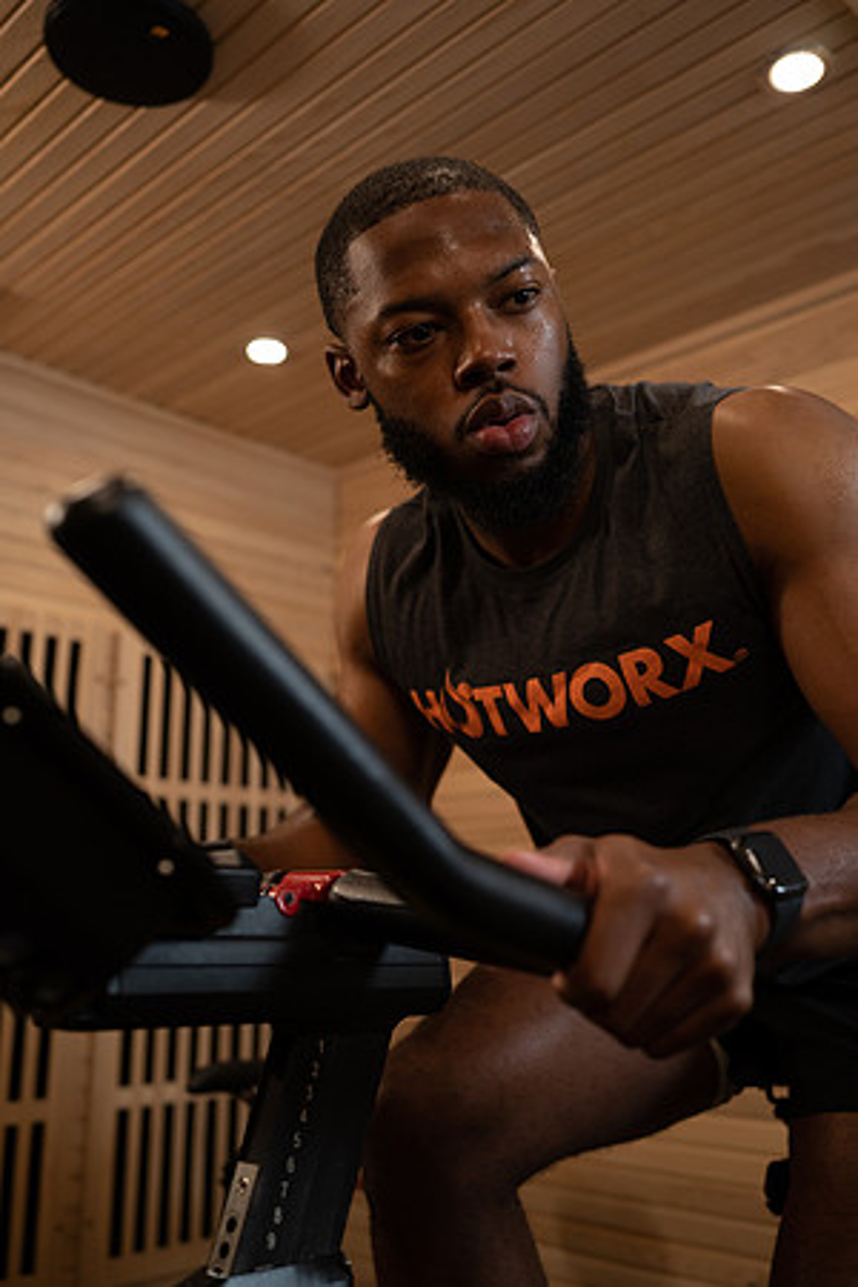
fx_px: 1251
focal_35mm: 35
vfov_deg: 54.4
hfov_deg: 37.9
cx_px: 429
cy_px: 644
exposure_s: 1/160
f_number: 2.8
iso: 400
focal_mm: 35
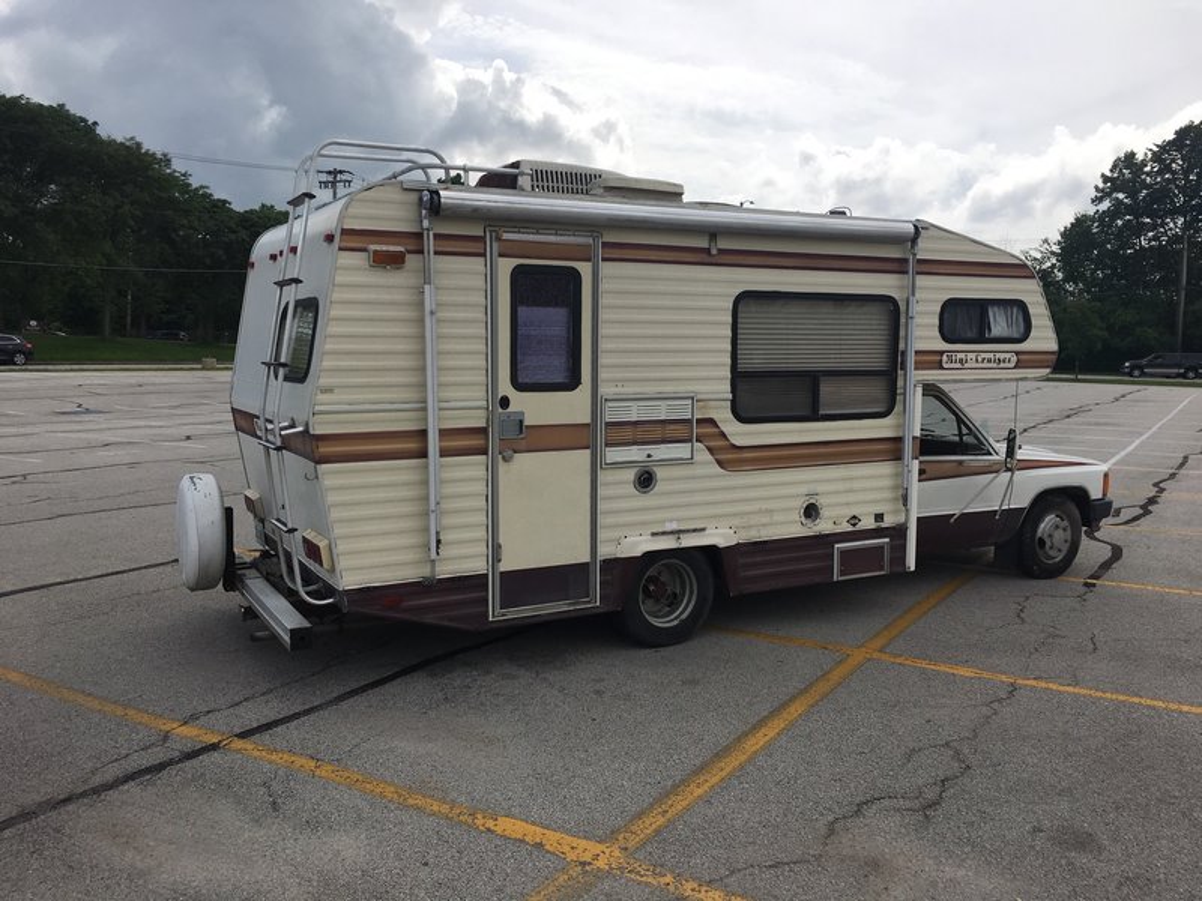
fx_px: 1007
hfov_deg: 61.7
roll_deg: -1.5
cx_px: 601
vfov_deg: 48.2
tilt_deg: -5.5
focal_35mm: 29
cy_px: 450
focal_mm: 4.15
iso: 25
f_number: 2.2
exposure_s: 1/2653
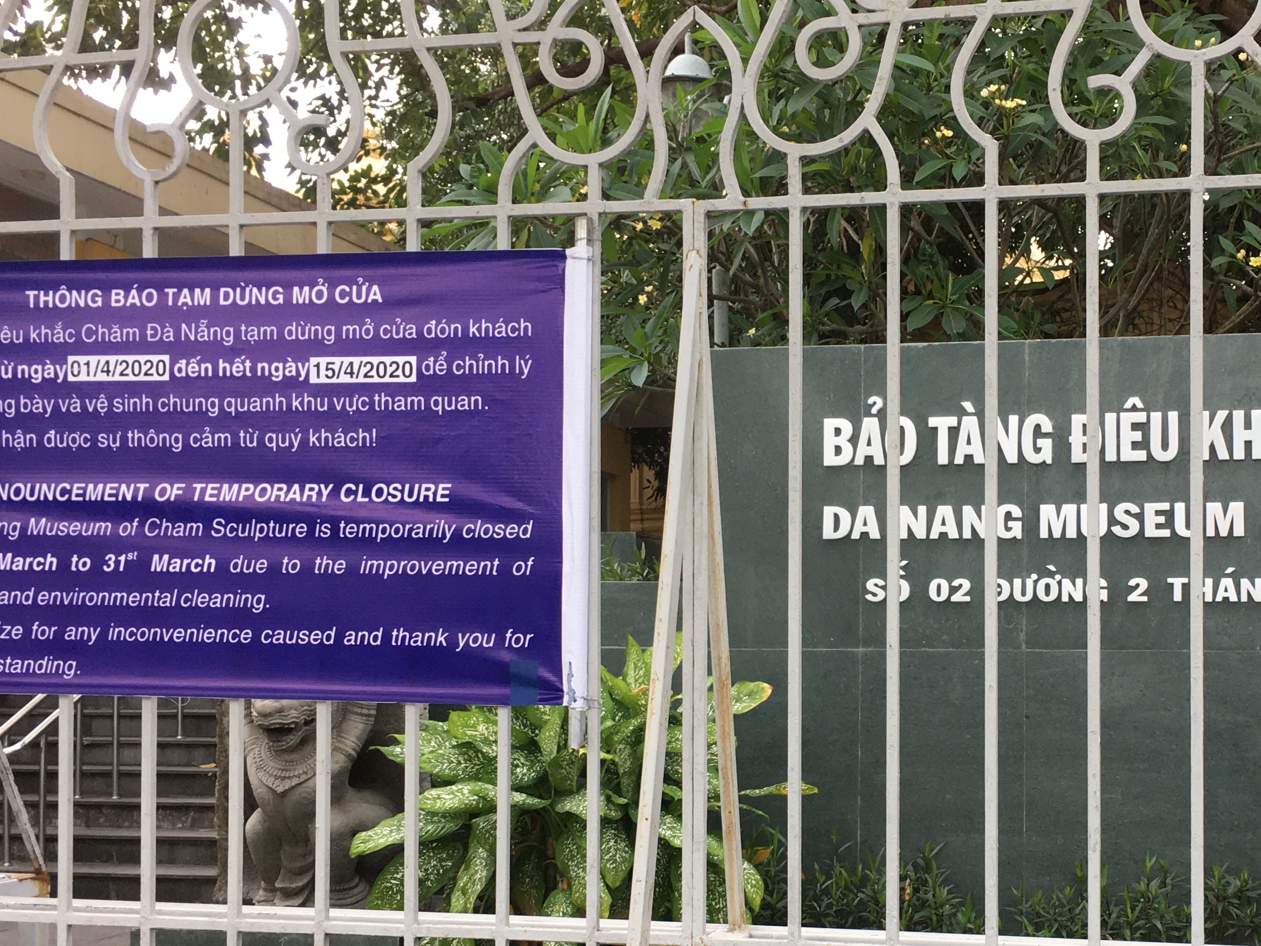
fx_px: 1821
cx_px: 904
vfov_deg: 29.0
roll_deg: -0.8
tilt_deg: +1.8
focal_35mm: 50
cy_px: 605
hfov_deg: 37.5
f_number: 2.2
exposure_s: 1/100
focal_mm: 4.15
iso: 40
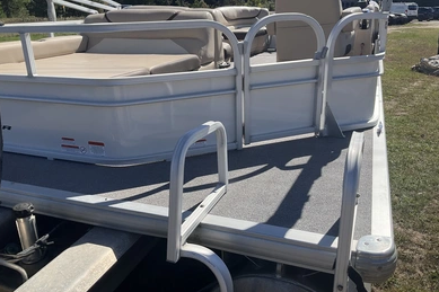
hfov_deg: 60.3
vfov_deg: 42.2
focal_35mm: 31
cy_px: 132
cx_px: 220
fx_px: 378
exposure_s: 1/1577
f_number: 1.8
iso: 25
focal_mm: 3
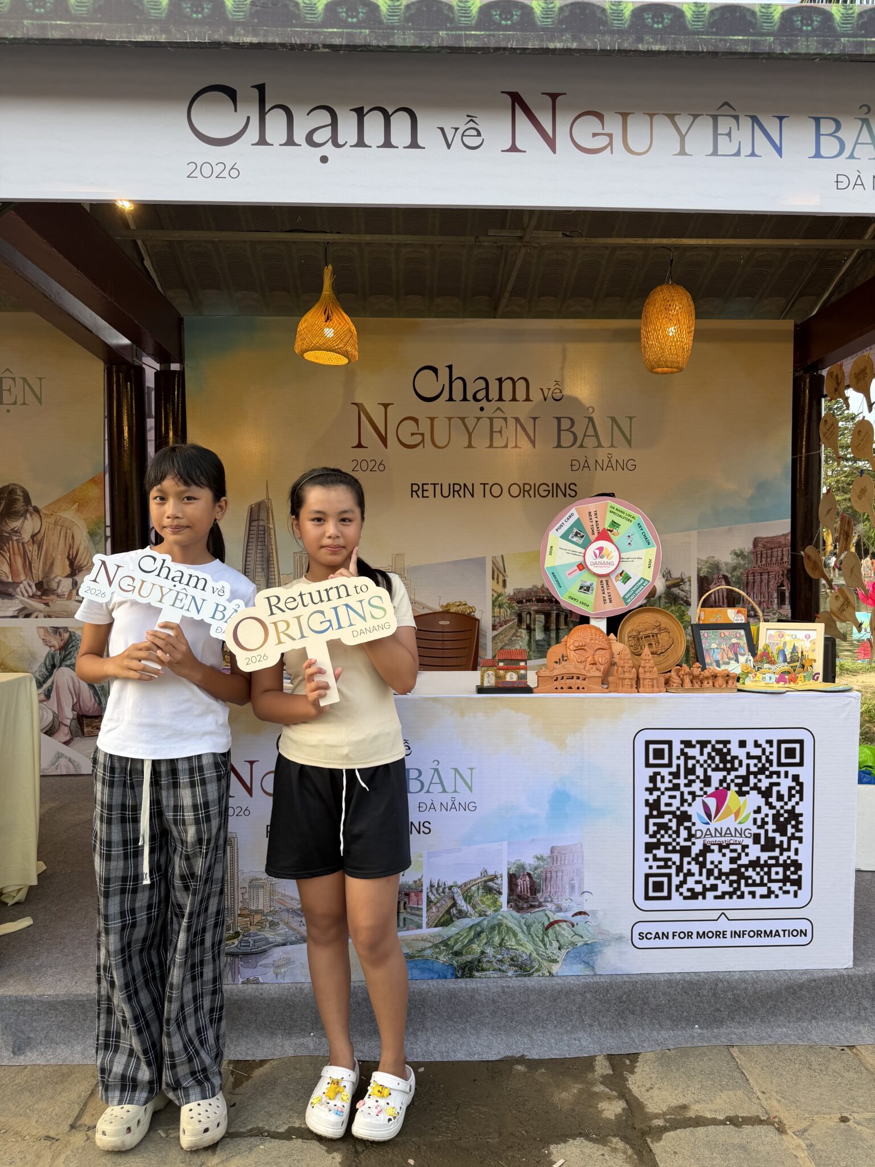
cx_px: 438
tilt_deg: -2.9
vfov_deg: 71.6
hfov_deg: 56.8
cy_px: 584
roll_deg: -0.6
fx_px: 809
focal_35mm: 24
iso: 80
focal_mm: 6.76
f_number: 1.78
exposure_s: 1/296
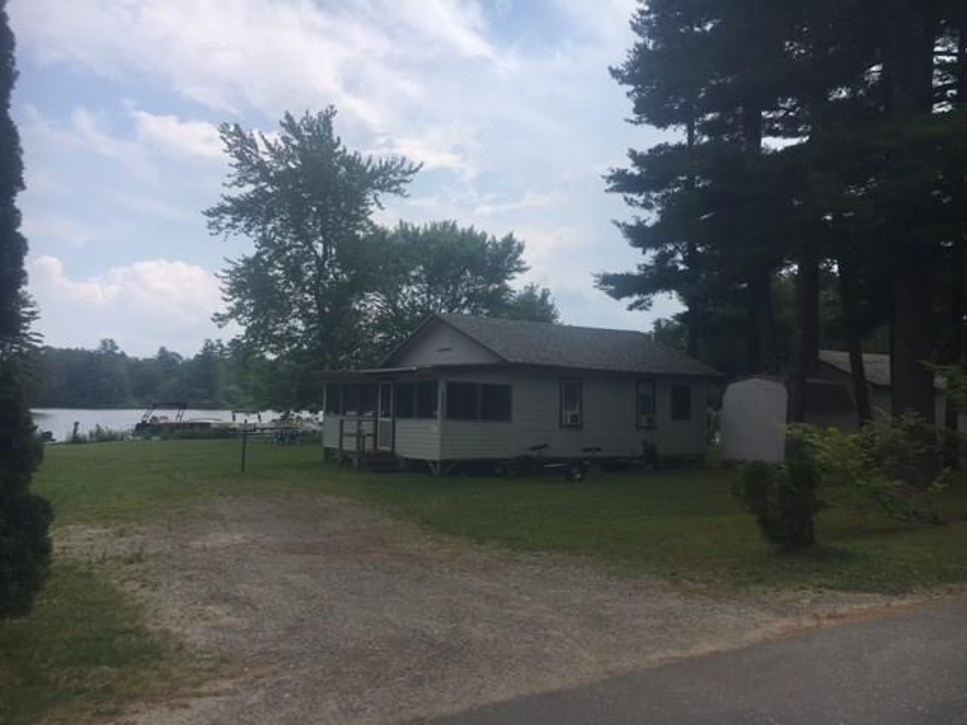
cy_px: 362
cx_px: 484
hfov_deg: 61.7
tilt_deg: -1.0
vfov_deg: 48.2
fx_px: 810
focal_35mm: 29
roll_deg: +1.3
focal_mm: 4.15
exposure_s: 1/2404
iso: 25
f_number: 2.2
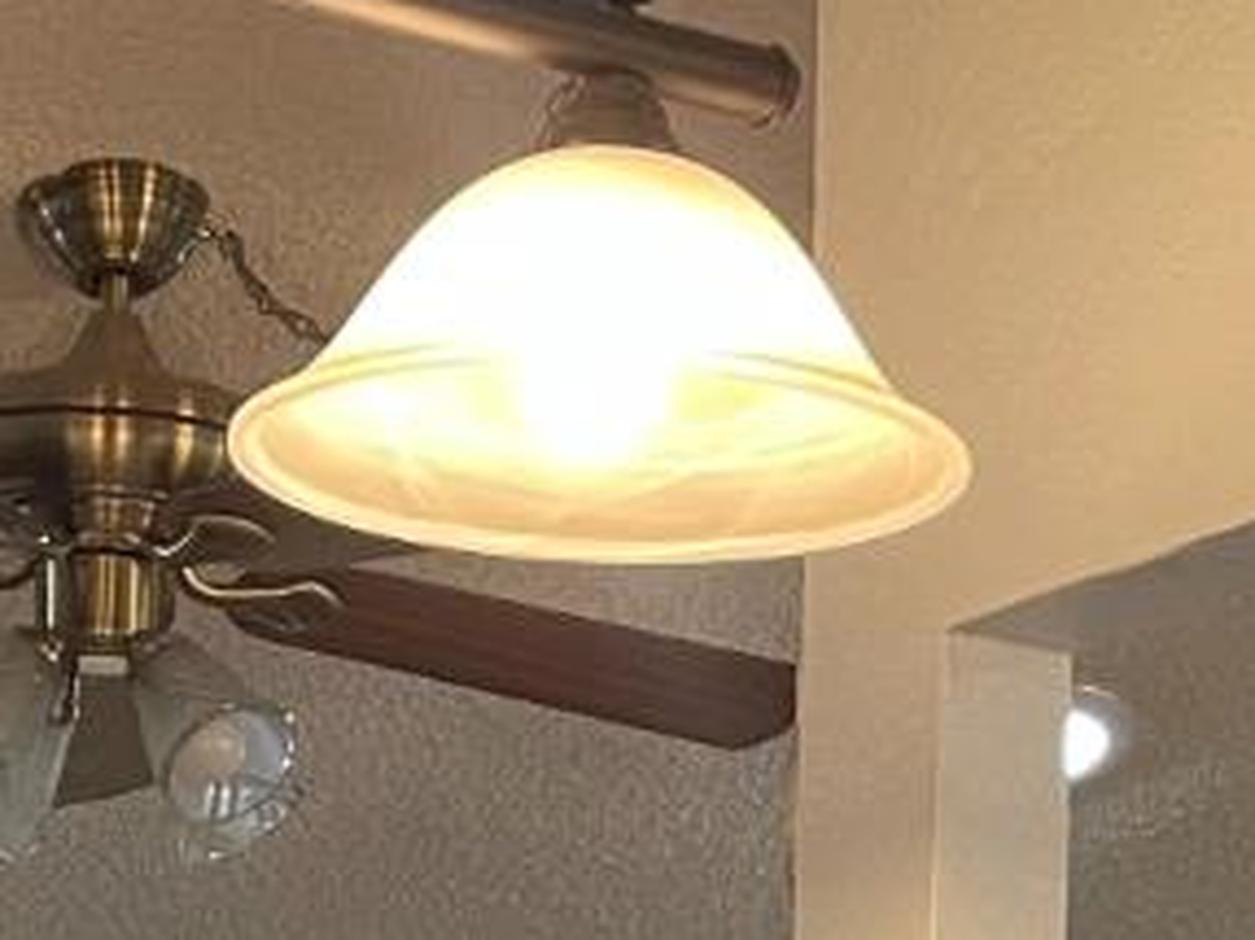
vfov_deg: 10.0
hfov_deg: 14.5
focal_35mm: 136
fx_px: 4929
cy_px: 1970
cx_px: 376
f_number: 1.6
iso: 100
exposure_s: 1/60
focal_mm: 4.2
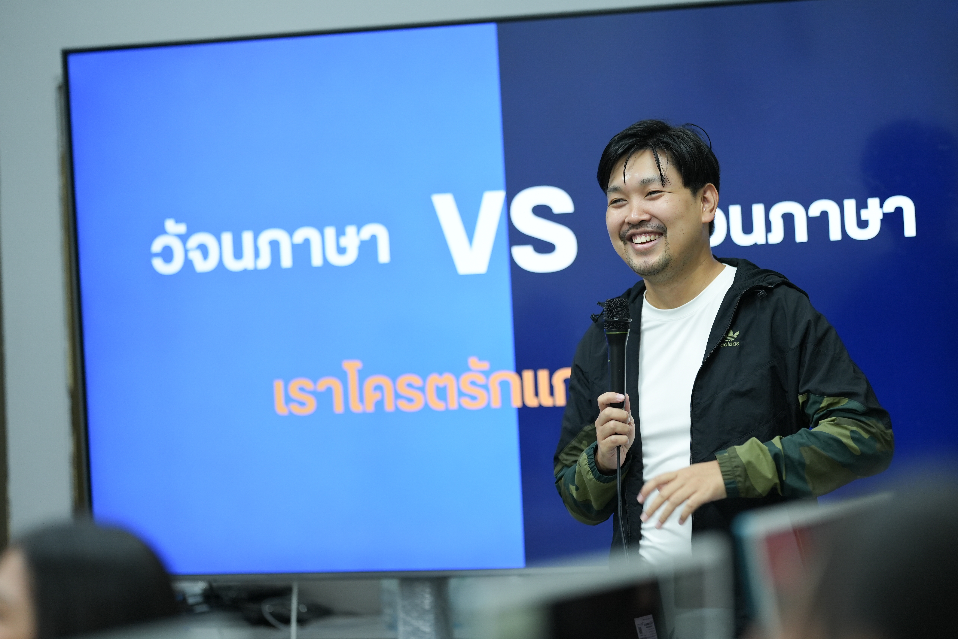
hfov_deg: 13.9
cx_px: 523
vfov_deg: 9.3
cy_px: 328
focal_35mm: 148
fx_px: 3938
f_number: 1.8
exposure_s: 1/400
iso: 800
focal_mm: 135
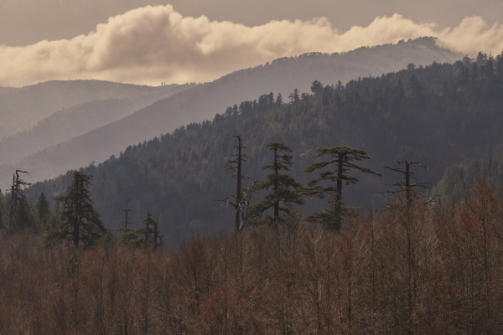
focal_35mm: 100
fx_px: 1397
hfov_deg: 20.4
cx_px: 252
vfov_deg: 13.7
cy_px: 168
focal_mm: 100
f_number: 7.1
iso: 400
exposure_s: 1/1250
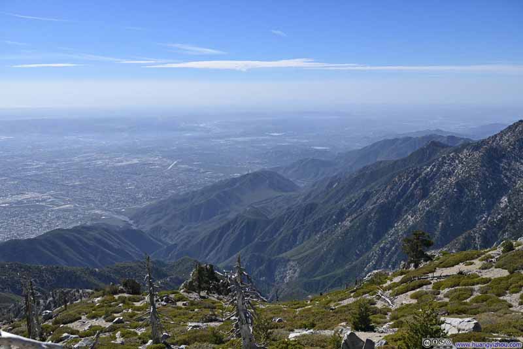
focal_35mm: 34
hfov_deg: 56.5
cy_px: 174
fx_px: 487
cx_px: 262
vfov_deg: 39.5
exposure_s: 1/1000
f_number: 6.3
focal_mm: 33.5
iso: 100
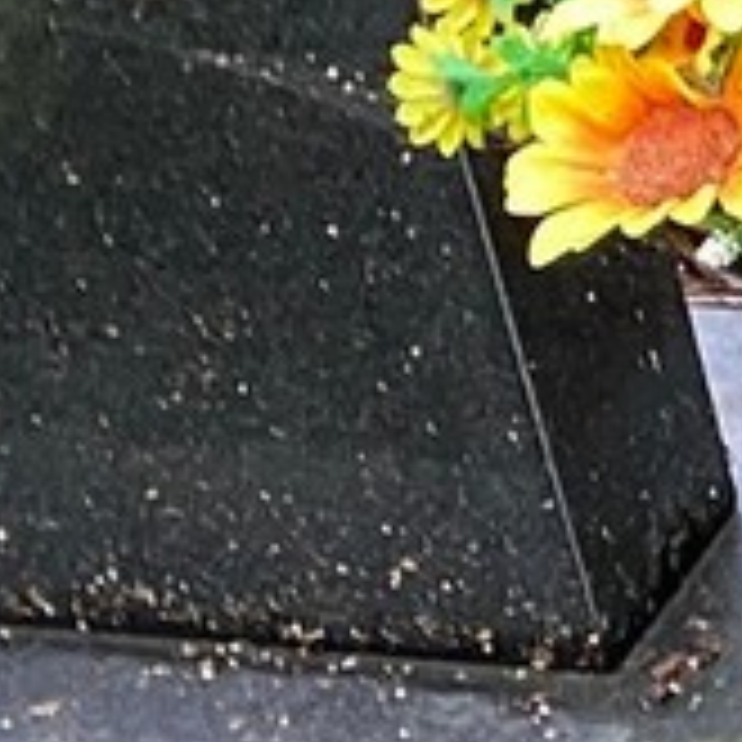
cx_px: 3040
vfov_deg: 8.6
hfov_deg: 6.7
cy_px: -112
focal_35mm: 201
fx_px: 4874
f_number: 1.8
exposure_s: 1/68
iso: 125
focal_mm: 4.25
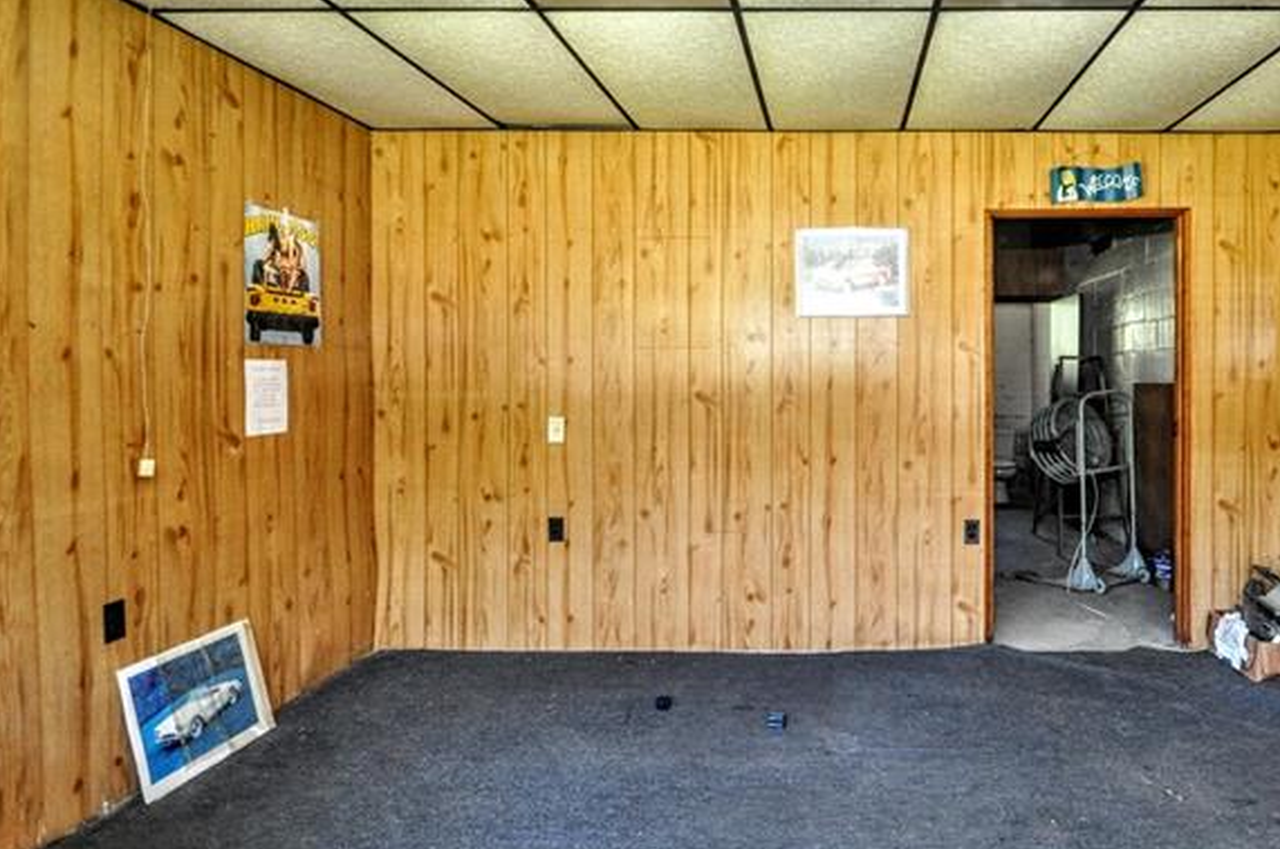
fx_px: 746
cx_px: 854
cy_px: 374
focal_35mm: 21
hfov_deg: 78.6
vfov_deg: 59.2
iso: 800
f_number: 4
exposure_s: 1/60
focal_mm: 10
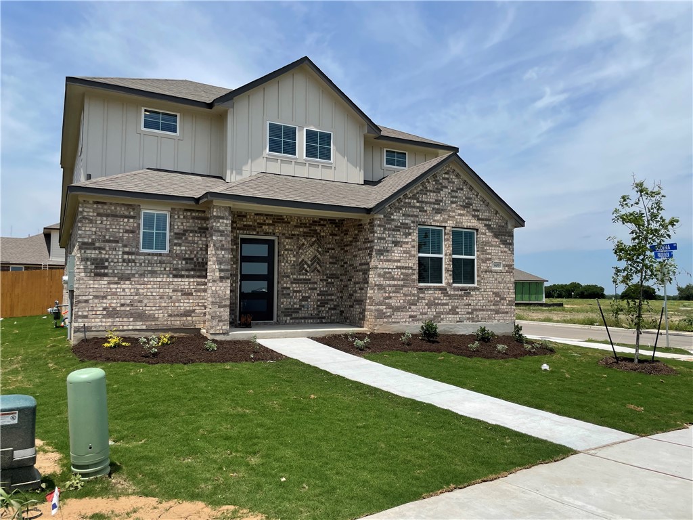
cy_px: 260
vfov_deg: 53.1
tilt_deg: +3.8
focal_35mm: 26
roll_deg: +0.6
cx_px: 346
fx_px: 521
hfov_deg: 67.3
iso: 32
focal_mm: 4.2
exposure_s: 1/5291
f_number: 1.6
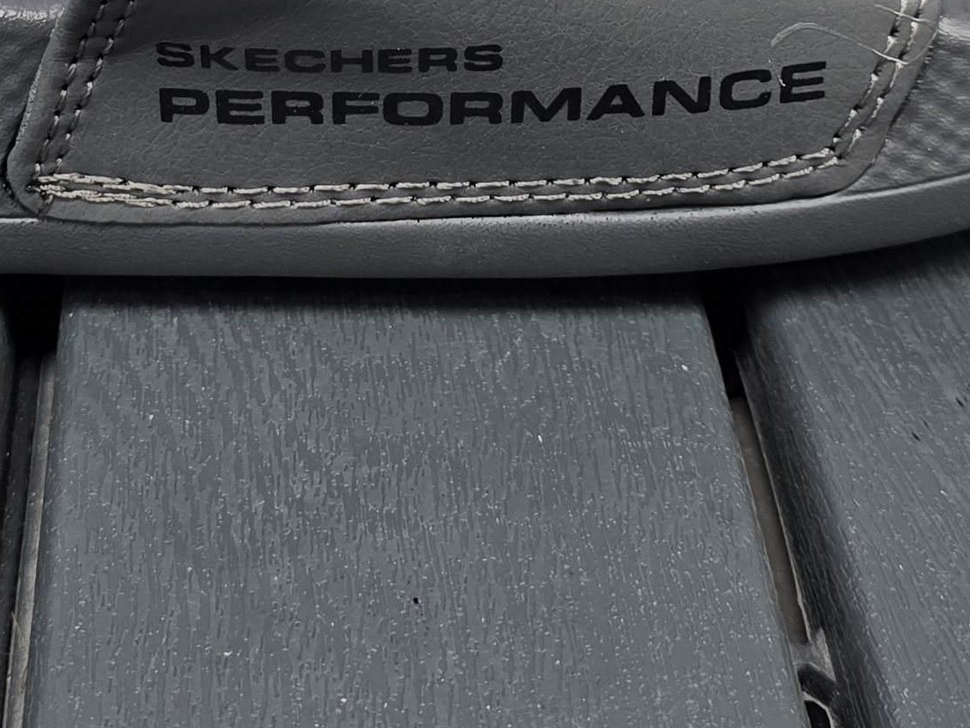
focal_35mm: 83
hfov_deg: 23.5
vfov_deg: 17.2
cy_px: -67
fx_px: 2326
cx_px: 369
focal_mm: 6.3
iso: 200
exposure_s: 1/100
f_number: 1.7
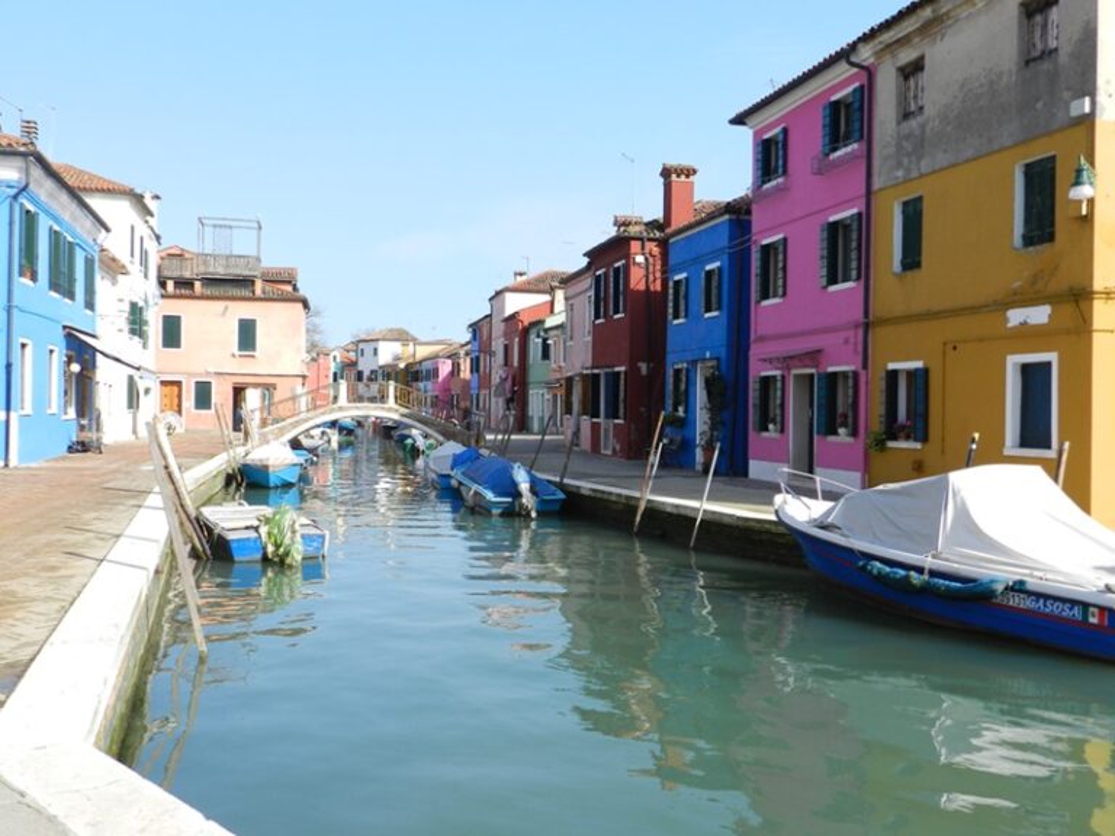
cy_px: 418
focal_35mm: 32
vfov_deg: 44.2
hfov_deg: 56.8
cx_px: 558
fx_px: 1031
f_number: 3.7
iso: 160
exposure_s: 1/800
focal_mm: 5.6
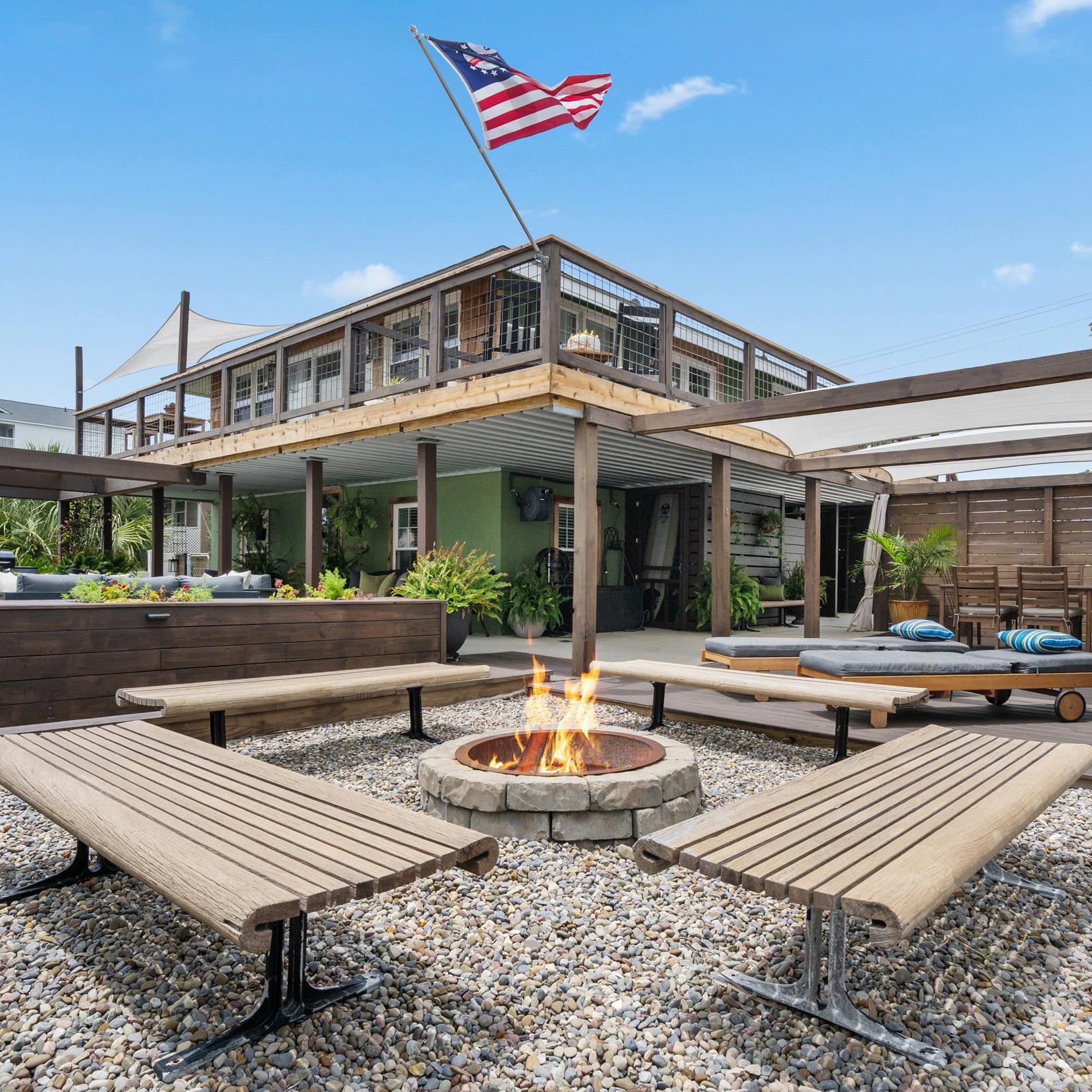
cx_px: 565
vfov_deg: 72.1
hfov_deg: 72.1
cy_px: 557
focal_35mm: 21
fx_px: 749
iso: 250
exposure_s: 1/1000
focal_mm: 16
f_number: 8
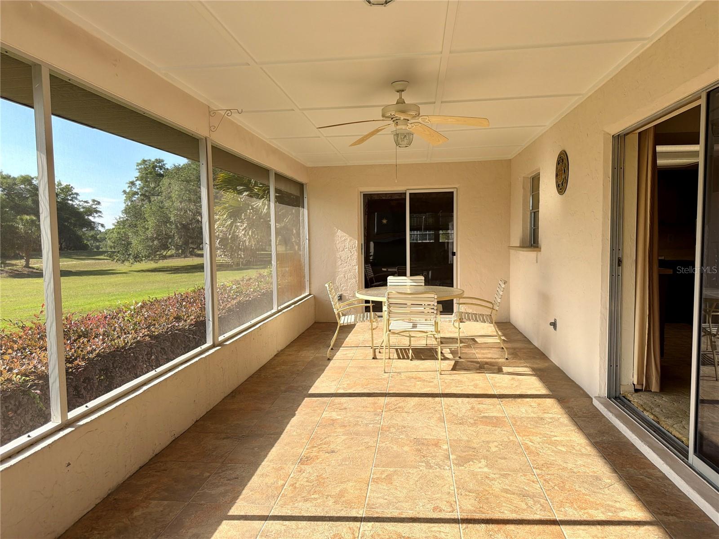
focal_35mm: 24
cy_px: 270
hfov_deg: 71.6
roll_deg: +1.2
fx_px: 498
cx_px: 360
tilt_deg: -3.0
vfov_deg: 56.8
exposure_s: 1/1812
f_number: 1.78
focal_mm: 6.76
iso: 80
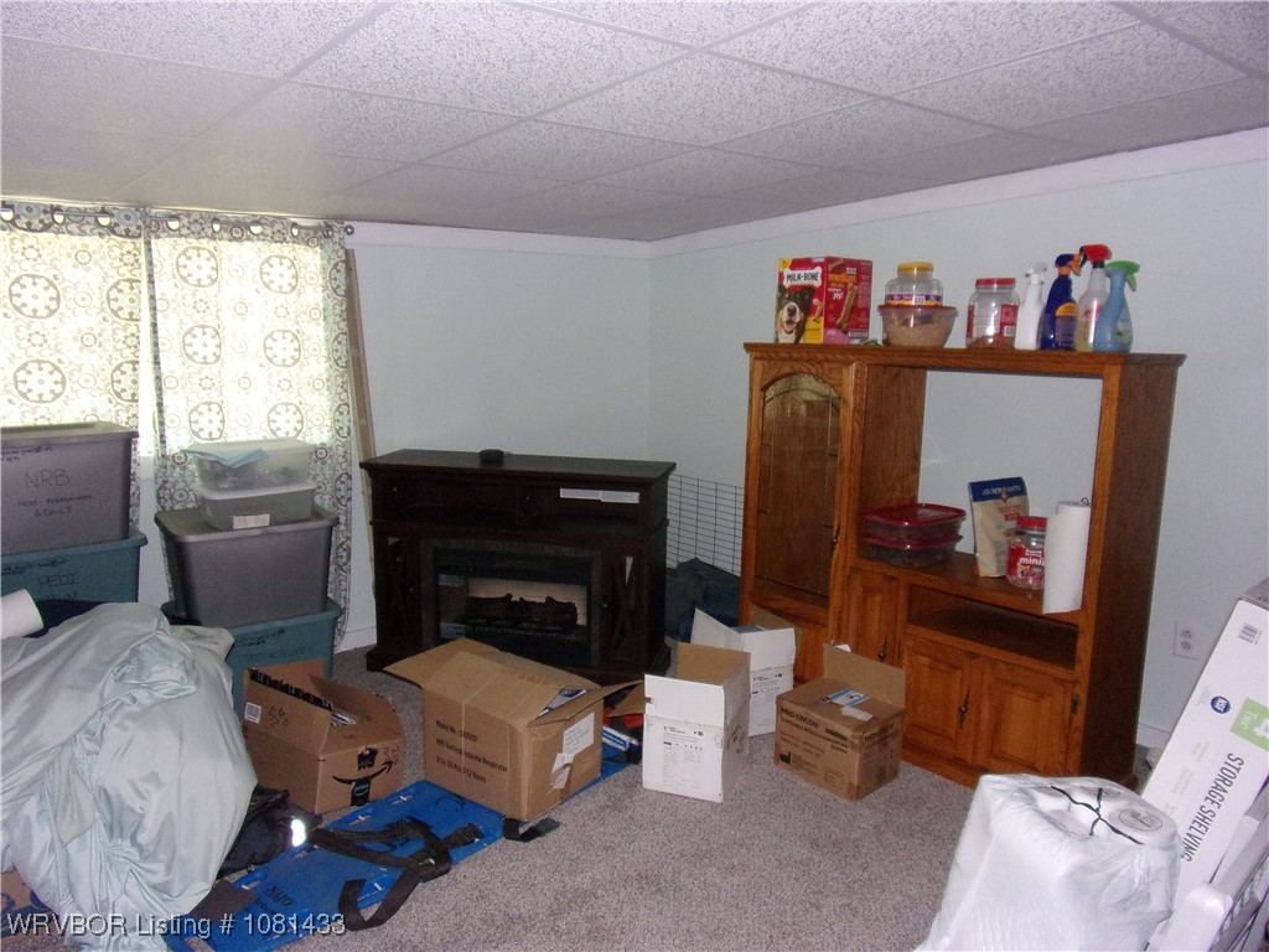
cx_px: 634
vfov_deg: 56.8
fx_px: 880
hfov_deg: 71.6
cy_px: 476
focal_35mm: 24
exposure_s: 1/34
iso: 320
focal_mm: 4.3
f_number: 3.3
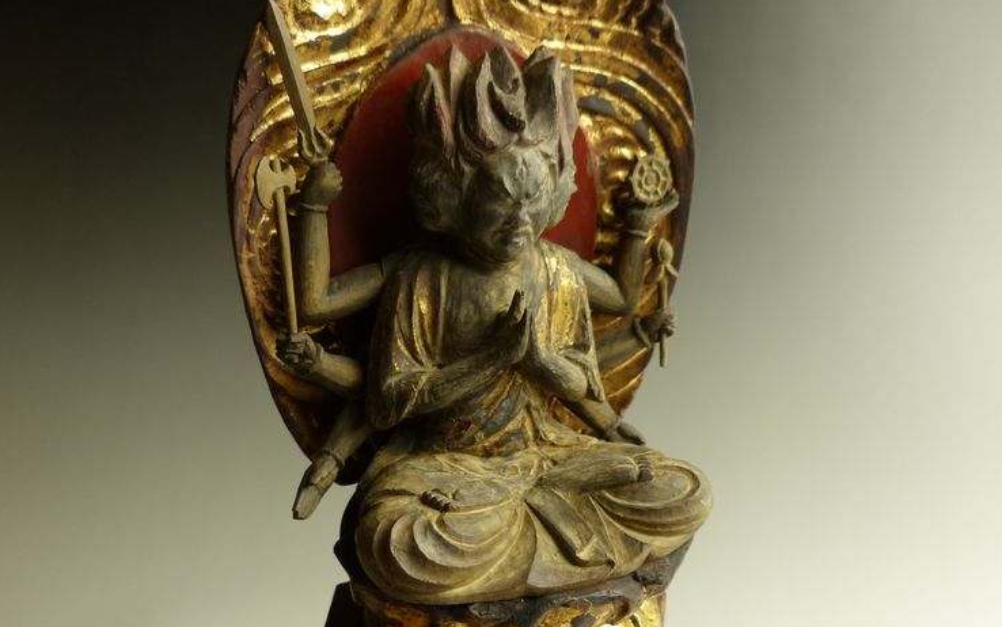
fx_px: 1147
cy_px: 362
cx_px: 505
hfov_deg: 47.2
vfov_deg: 30.5
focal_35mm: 42
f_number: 2.8
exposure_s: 1/40
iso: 200
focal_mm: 7
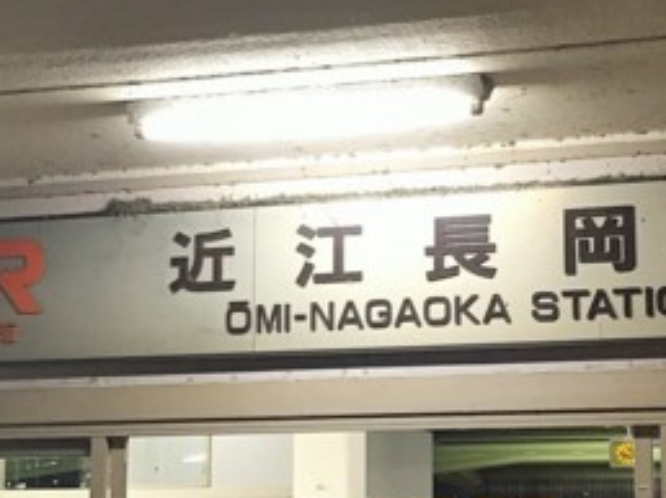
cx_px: 382
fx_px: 1730
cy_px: 253
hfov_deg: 21.8
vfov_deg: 16.4
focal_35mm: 90
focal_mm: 4.15
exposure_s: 1/15
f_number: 2.2
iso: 64
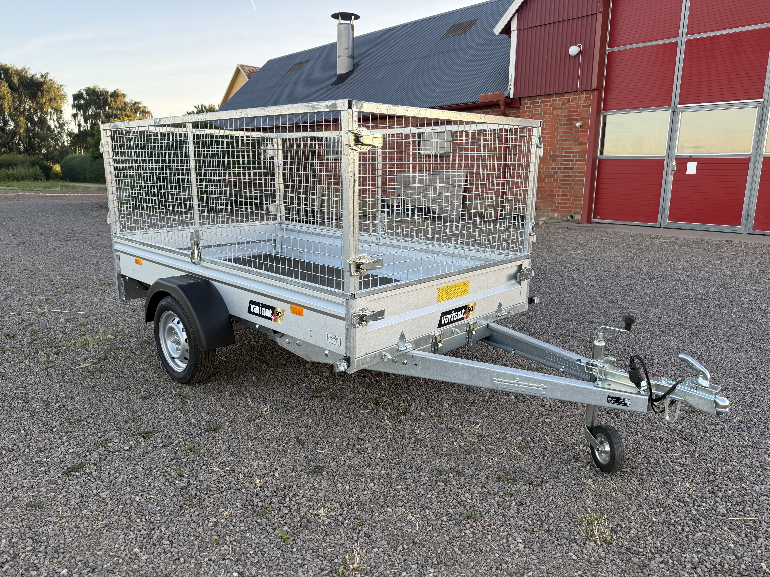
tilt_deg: -11.9
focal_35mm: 24
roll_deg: -0.5
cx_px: 385
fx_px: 534
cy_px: 288
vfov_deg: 56.8
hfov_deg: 71.6
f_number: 1.78
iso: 100
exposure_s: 1/464
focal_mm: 6.76
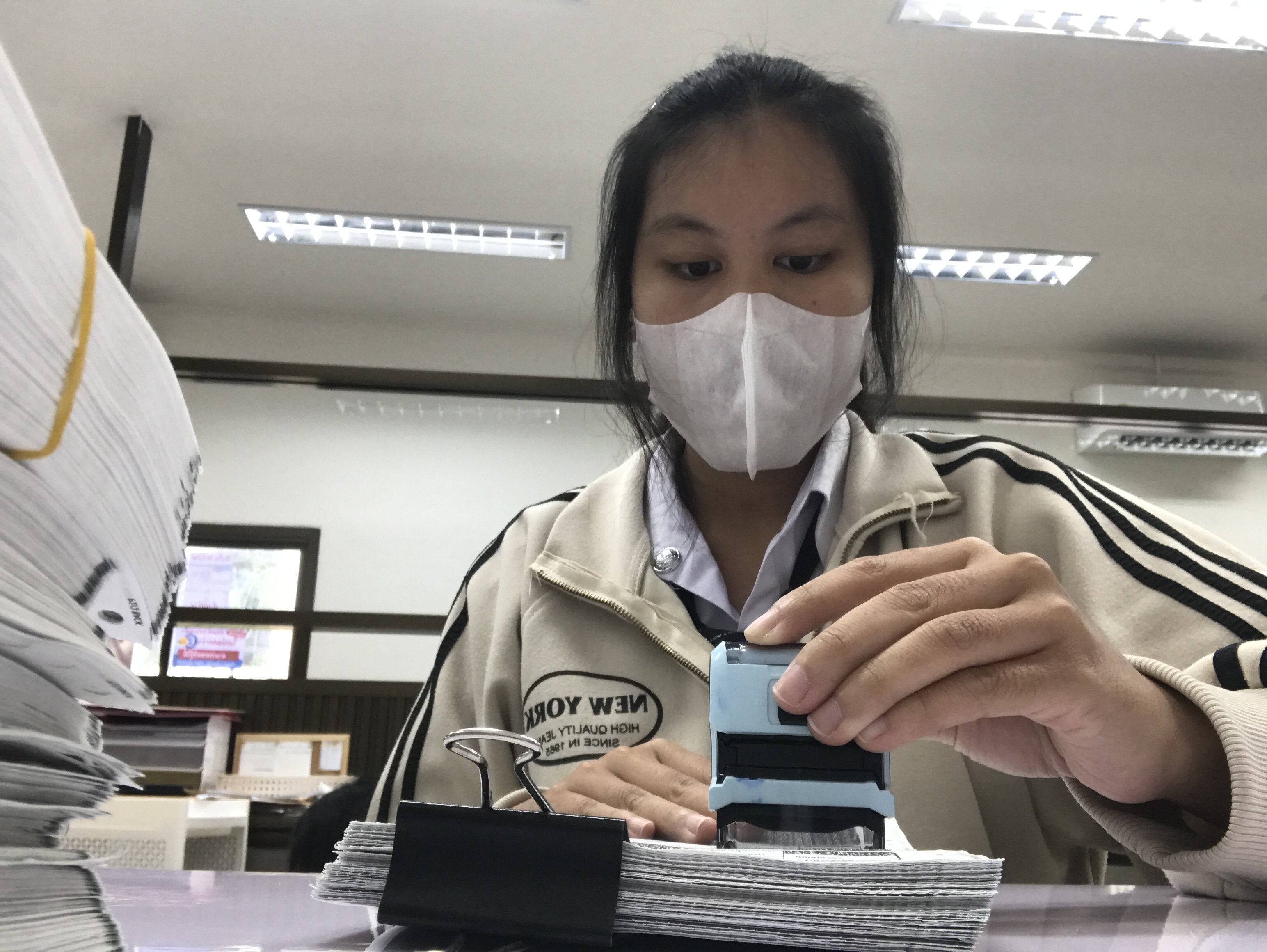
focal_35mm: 32
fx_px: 1172
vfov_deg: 44.2
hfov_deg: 56.8
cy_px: 476
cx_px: 634
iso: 50
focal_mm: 2.87
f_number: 2.2
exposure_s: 1/33
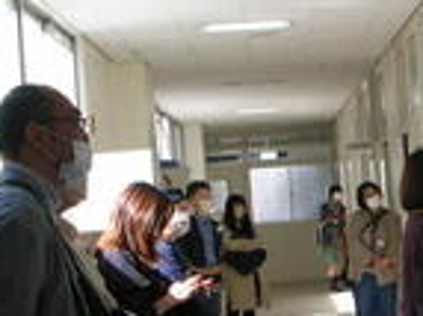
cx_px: 432
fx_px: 1197
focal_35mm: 98
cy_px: 269
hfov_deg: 19.4
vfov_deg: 14.9
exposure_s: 1/53.4
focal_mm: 5.8
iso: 50
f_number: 2.8
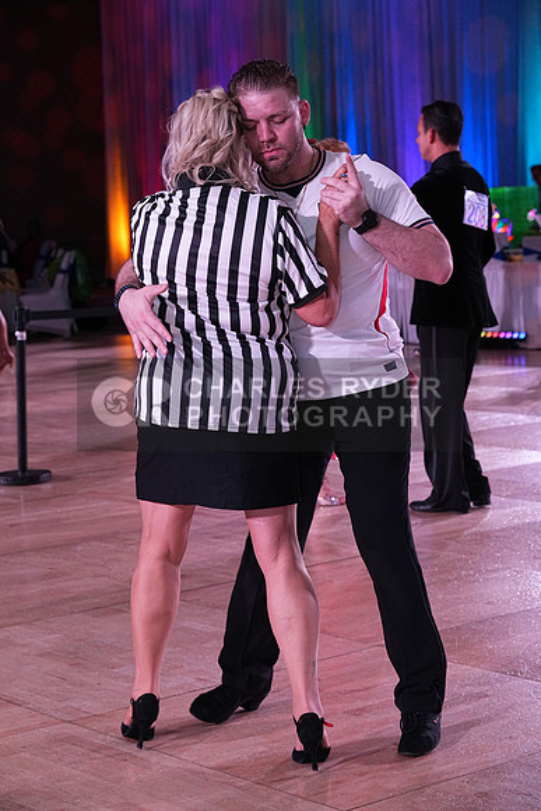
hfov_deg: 16.3
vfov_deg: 24.2
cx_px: 270
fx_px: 1892
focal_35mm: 84
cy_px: 406
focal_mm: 84
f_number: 6.3
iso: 2500
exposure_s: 1/320
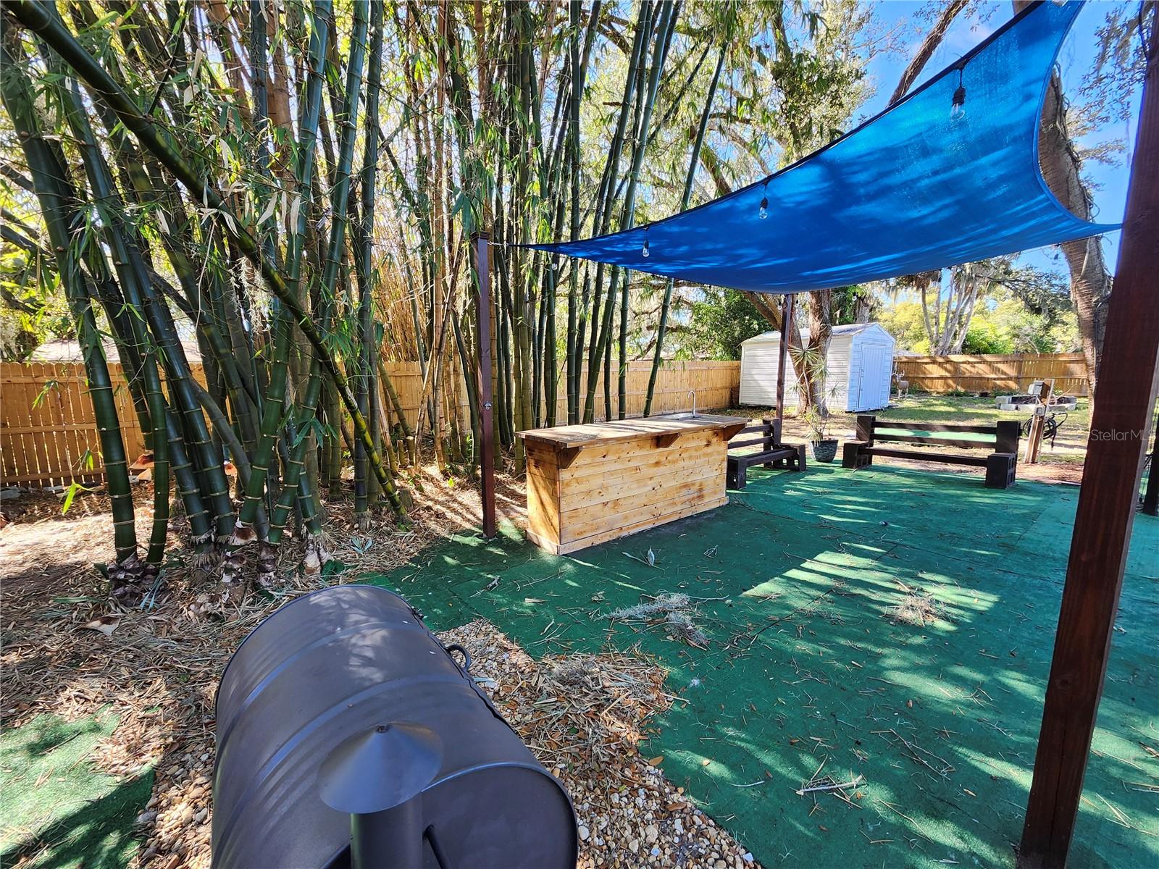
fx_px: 435
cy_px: 434
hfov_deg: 106.2
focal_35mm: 13
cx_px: 580
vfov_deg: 89.9
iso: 50
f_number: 2.2
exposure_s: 1/120
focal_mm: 1.74
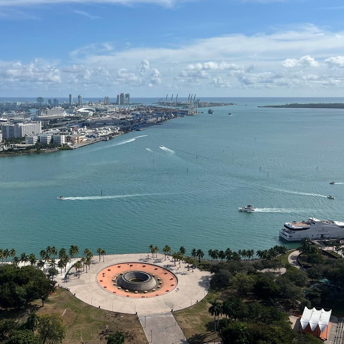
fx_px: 416
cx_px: 107
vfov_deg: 44.9
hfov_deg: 44.1
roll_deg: +0.3
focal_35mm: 37
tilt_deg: -9.1
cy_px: 153
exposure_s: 1/7463
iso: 50
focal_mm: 5.7
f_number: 1.5
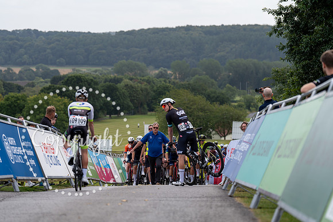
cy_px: 111
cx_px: 166
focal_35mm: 130
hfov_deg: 15.8
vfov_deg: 10.6
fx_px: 1203
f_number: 3.5
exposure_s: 1/800
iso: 100
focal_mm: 130
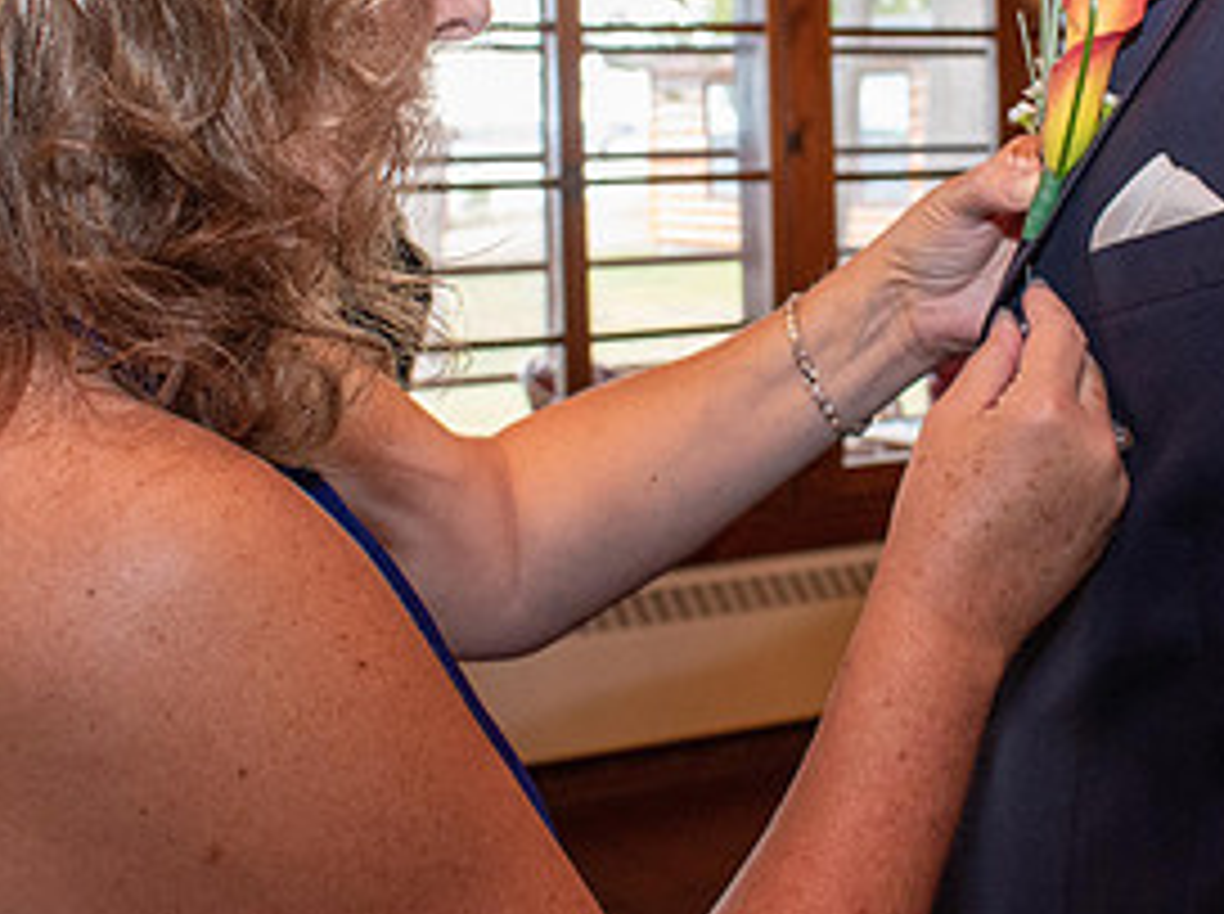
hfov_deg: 30.9
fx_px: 2188
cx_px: 841
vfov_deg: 23.2
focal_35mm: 62
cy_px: 158
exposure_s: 1/100
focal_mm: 18
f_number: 5
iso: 800
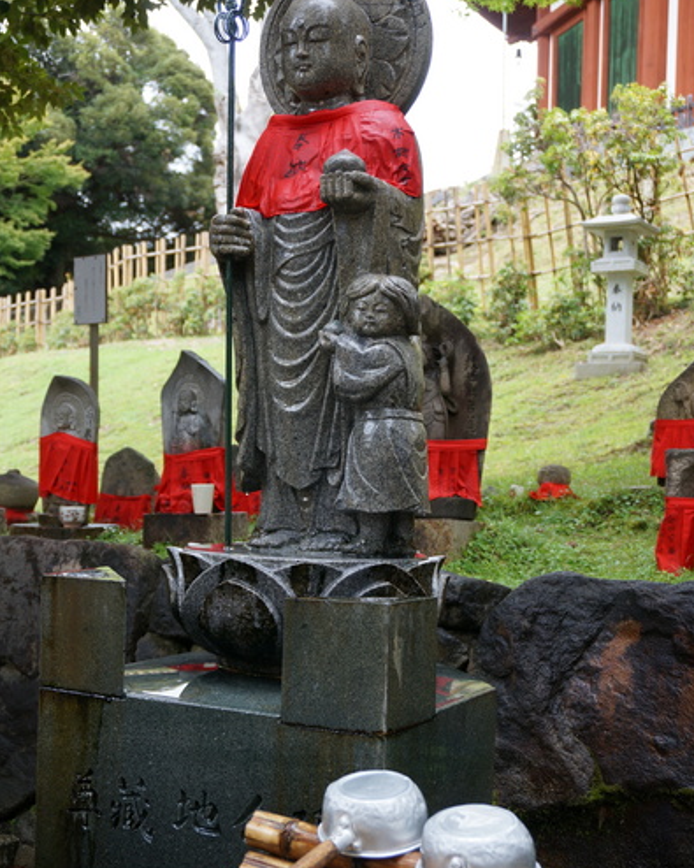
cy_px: 473
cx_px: 347
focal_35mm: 50
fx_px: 1273
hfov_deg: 30.5
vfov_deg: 37.6
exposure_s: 1/60
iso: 160
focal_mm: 29
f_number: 4.5
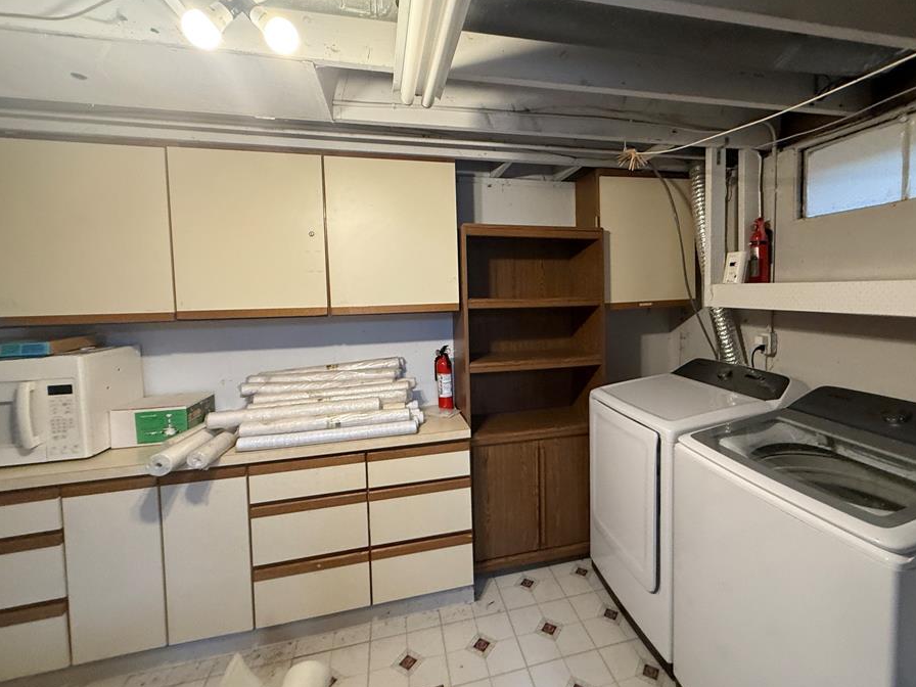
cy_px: 316
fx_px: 423
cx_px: 504
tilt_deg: -4.0
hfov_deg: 94.2
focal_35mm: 16
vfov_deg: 78.0
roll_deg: +1.7
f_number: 2.2
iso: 400
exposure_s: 1/60
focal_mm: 2.22
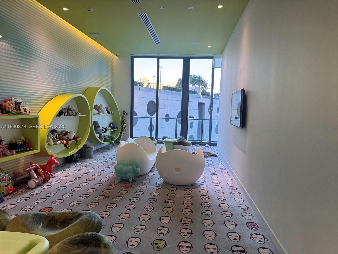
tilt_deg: -5.7
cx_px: 169
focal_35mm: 24
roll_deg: -2.1
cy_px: 127
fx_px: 234
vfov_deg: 56.8
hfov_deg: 71.6
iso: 200
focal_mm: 6.76
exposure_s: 1/120
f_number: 1.78
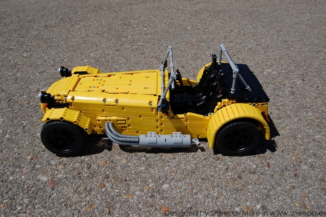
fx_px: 244
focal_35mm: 27
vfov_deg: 47.9
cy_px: 108
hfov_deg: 67.4
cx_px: 163
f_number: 11
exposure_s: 1/500
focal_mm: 18
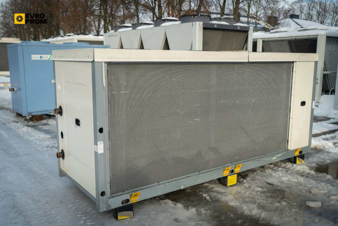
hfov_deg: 57.2
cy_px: 113
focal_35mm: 33
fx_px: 310
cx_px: 169
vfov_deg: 40.0
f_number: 5
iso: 250
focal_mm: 33
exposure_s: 1/250
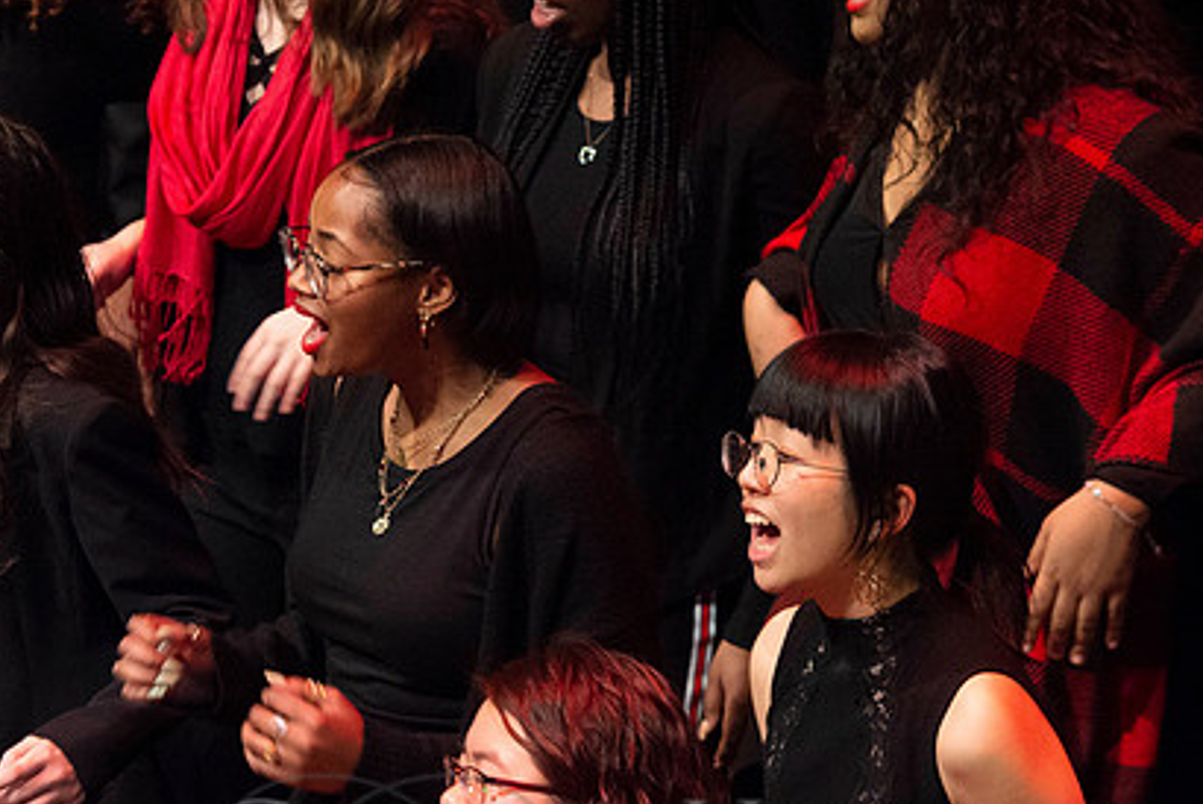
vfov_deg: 4.2
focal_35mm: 330
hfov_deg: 6.2
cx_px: 666
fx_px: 11035
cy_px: 569
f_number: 4.5
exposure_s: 1/125
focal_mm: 125
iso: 2000
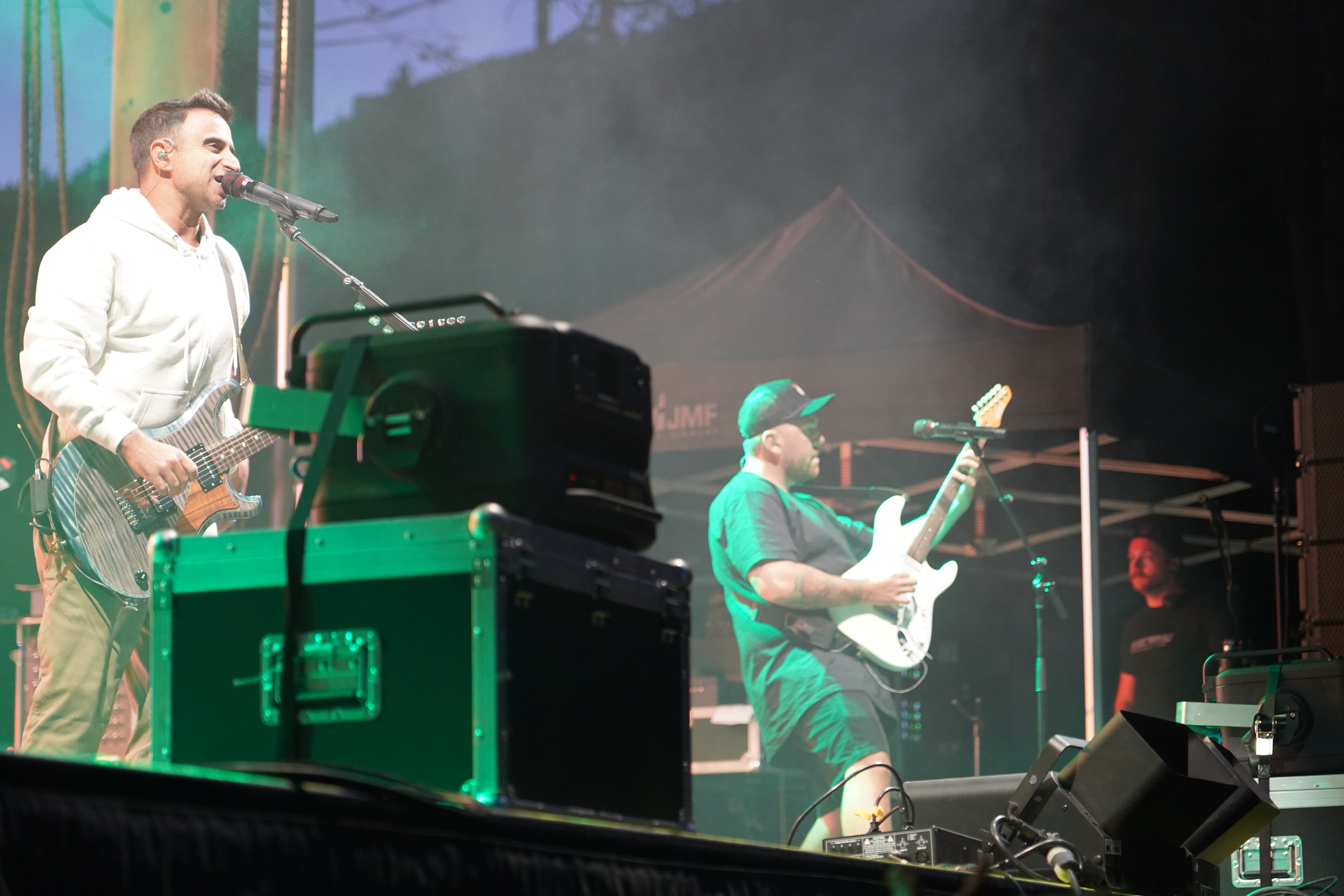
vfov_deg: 13.0
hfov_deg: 19.5
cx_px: 672
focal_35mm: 105
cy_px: 448
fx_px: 3920
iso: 3200
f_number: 4
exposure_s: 1/160
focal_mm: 105
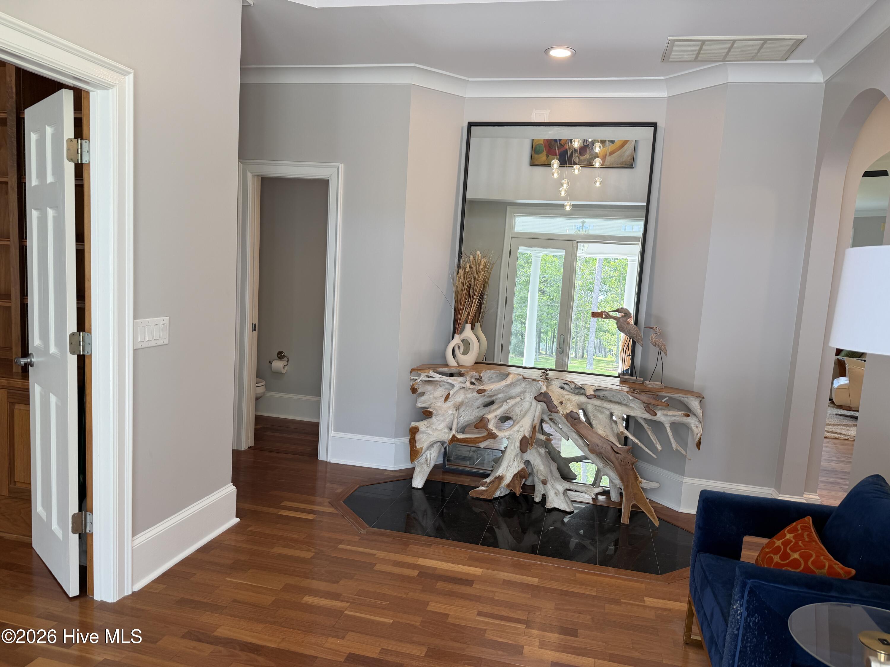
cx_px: 445
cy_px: 334
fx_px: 617
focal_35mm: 24
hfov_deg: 71.6
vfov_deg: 56.8
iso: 80
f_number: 1.78
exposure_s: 1/120
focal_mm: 6.76
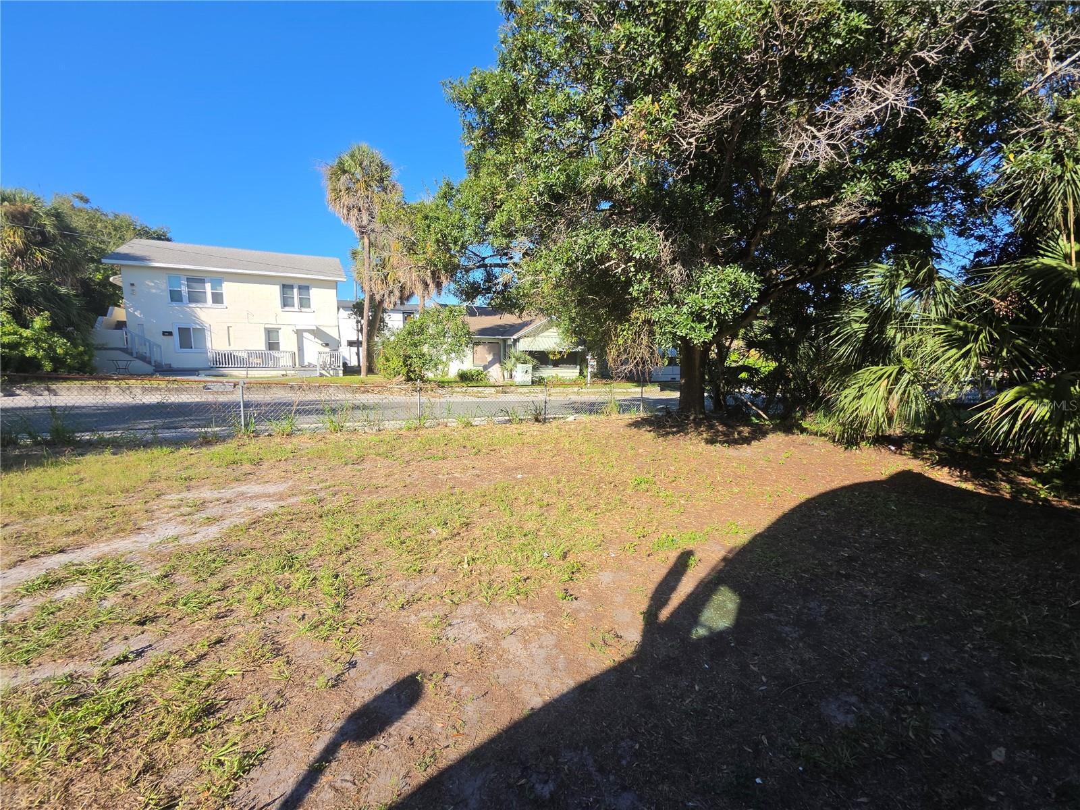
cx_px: 540
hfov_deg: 106.2
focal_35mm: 13
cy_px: 405
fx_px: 406
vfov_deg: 89.9
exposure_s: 1/1096
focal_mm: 2.2
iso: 40
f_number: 1.9
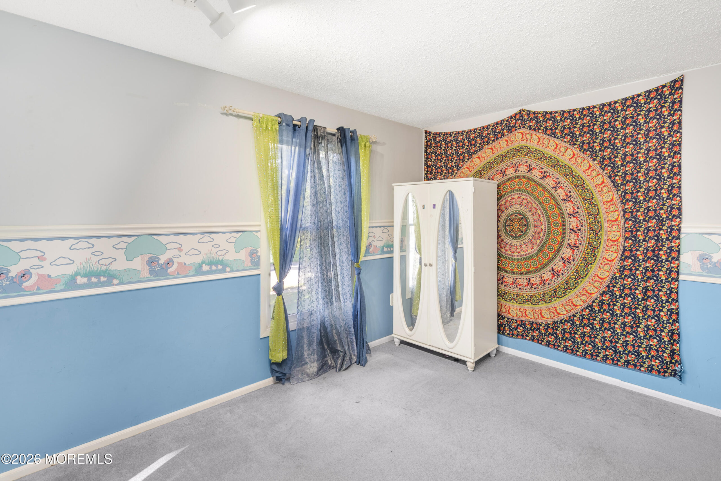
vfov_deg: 73.8
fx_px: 321
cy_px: 240
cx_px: 360
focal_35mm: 16
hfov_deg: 96.7
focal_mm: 16
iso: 100
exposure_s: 8
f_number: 10
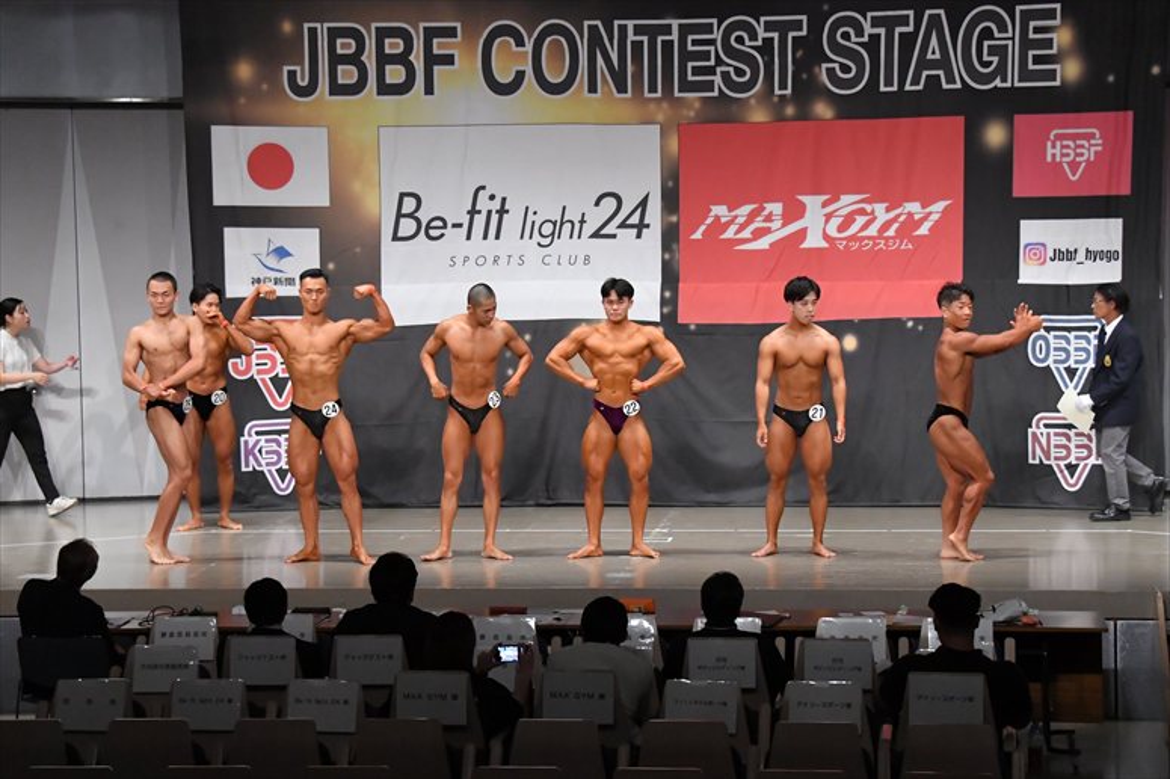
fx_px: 2729
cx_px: 585
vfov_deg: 16.2
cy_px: 390
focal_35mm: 84
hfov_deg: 24.2
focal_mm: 56
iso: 6400
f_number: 5.6
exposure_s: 1/400
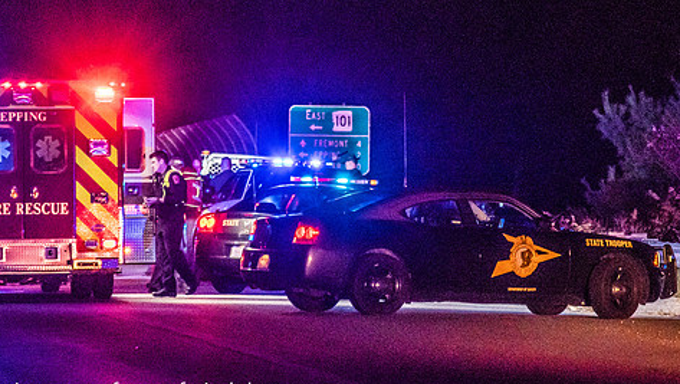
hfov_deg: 8.2
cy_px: 194
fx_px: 4728
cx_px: 355
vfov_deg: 4.6
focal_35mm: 262
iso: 2000
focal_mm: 110
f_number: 4.5
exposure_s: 1/250
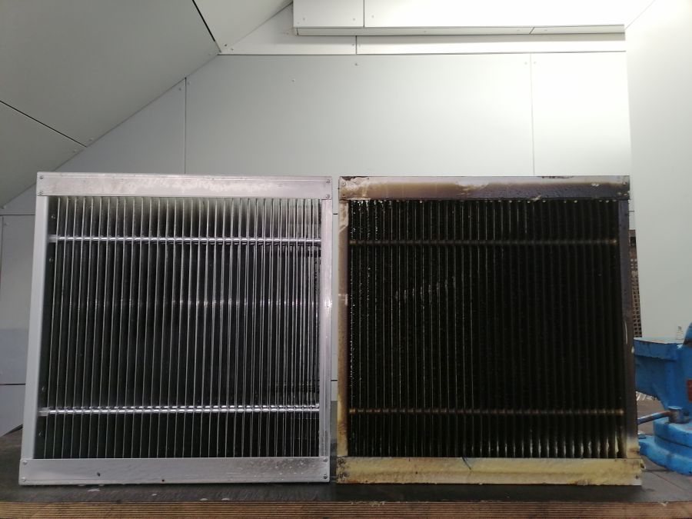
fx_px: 520
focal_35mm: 26
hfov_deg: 67.3
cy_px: 260
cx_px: 346
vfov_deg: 53.1
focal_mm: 5.3
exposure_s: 1/33.3
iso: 80
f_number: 1.8
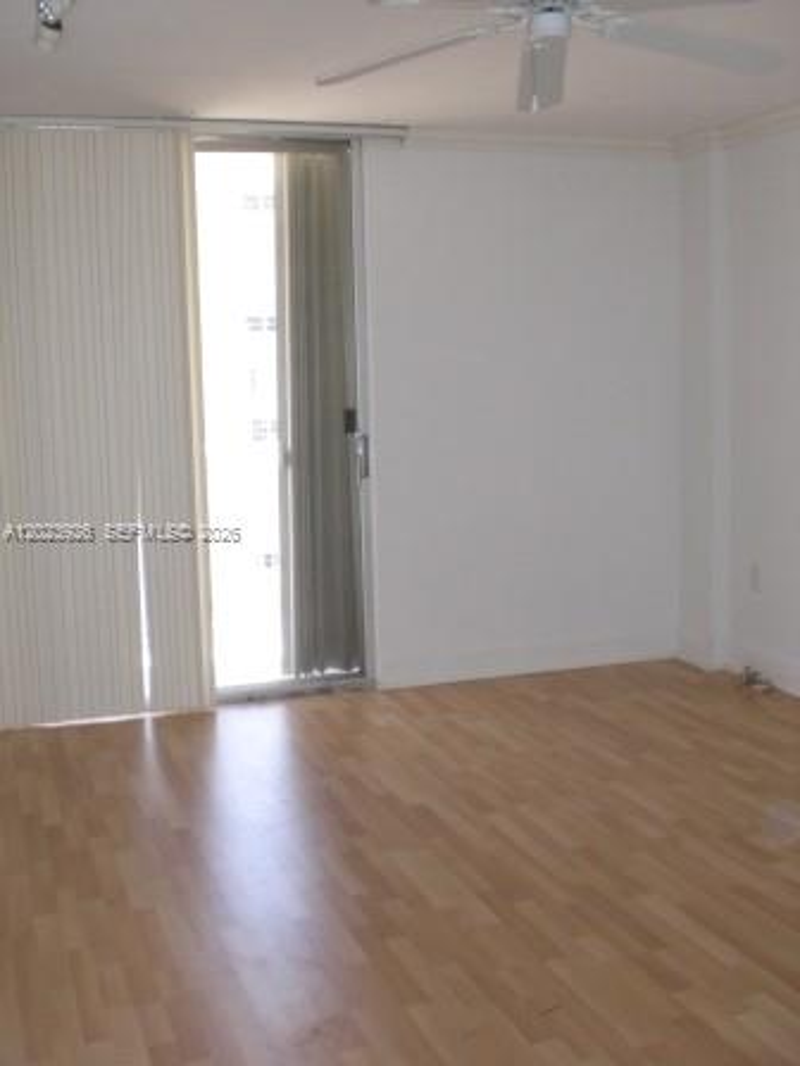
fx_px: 1171
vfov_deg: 49.0
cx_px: 400
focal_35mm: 38
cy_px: 533
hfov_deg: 37.7
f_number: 3.1
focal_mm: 6.3
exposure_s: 1/125
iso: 200
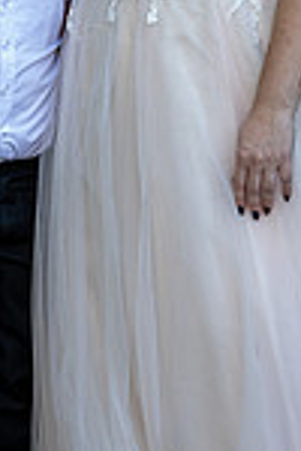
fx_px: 2144
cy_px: 39
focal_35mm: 171
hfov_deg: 8.0
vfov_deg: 11.9
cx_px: 179
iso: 720
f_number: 4.5
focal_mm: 57
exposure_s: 1/200
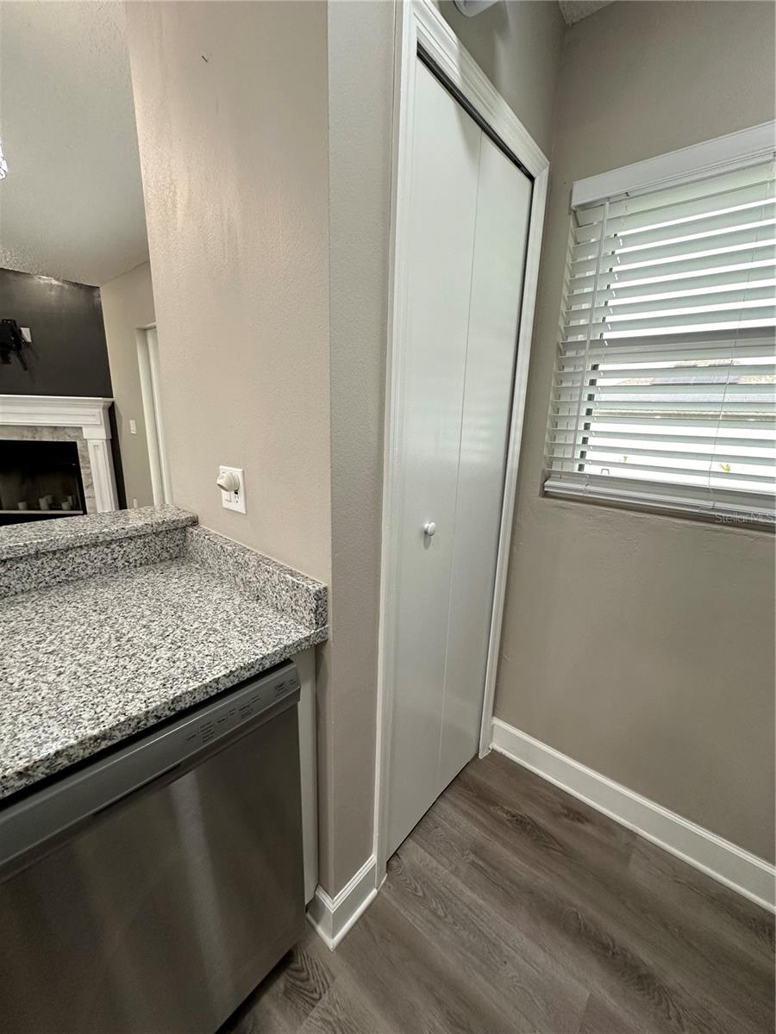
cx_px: 388
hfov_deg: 85.7
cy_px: 517
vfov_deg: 102.1
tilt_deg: -15.3
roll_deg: -2.3
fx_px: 418
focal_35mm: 14
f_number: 2.2
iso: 200
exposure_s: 1/120
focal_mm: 2.22
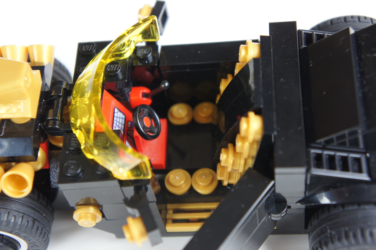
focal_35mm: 64
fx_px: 673
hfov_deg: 31.2
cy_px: 125
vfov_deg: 21.0
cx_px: 188
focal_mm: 43
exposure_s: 1/80
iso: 2500
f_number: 5
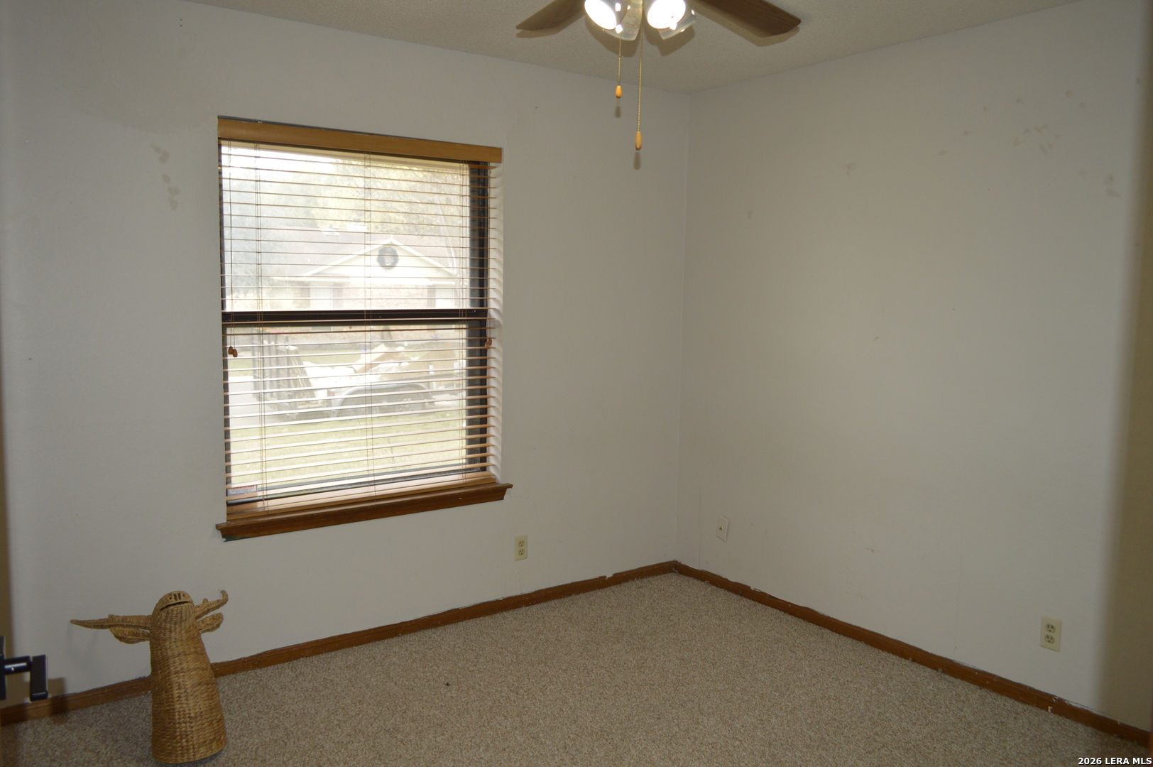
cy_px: 384
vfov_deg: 47.9
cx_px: 576
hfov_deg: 67.4
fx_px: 864
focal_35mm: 27
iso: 320
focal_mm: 18
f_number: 4
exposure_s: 1/125
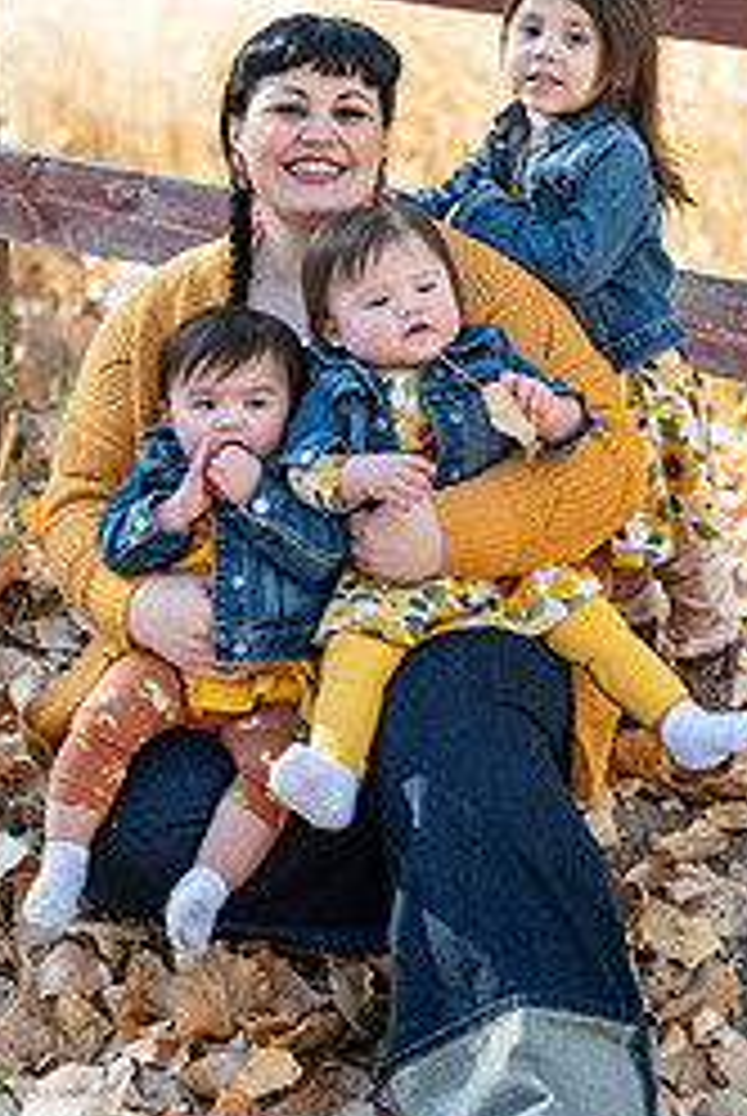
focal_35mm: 87
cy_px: 396
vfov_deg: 23.3
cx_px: 333
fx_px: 2700
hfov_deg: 15.7
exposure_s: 1/125
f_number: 5
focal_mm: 48
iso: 100
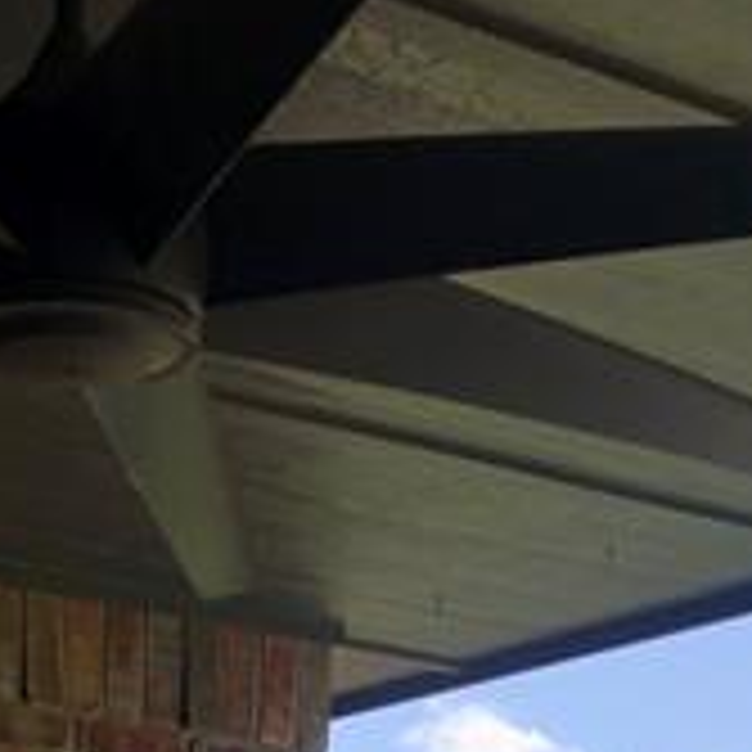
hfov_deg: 15.2
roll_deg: -1.0
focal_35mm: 114
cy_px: 1247
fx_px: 2802
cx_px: 603
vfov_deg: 14.0
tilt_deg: +1.7
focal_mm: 3.99
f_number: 1.8
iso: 20
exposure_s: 1/917
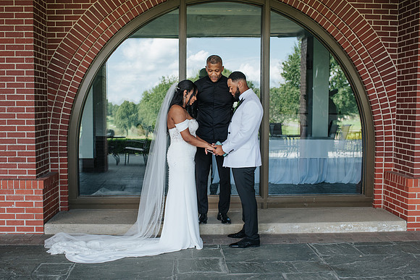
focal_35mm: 43
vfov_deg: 31.5
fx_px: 496
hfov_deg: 45.9
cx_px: 203
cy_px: 143
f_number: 3.2
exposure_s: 1/200
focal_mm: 35
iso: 180
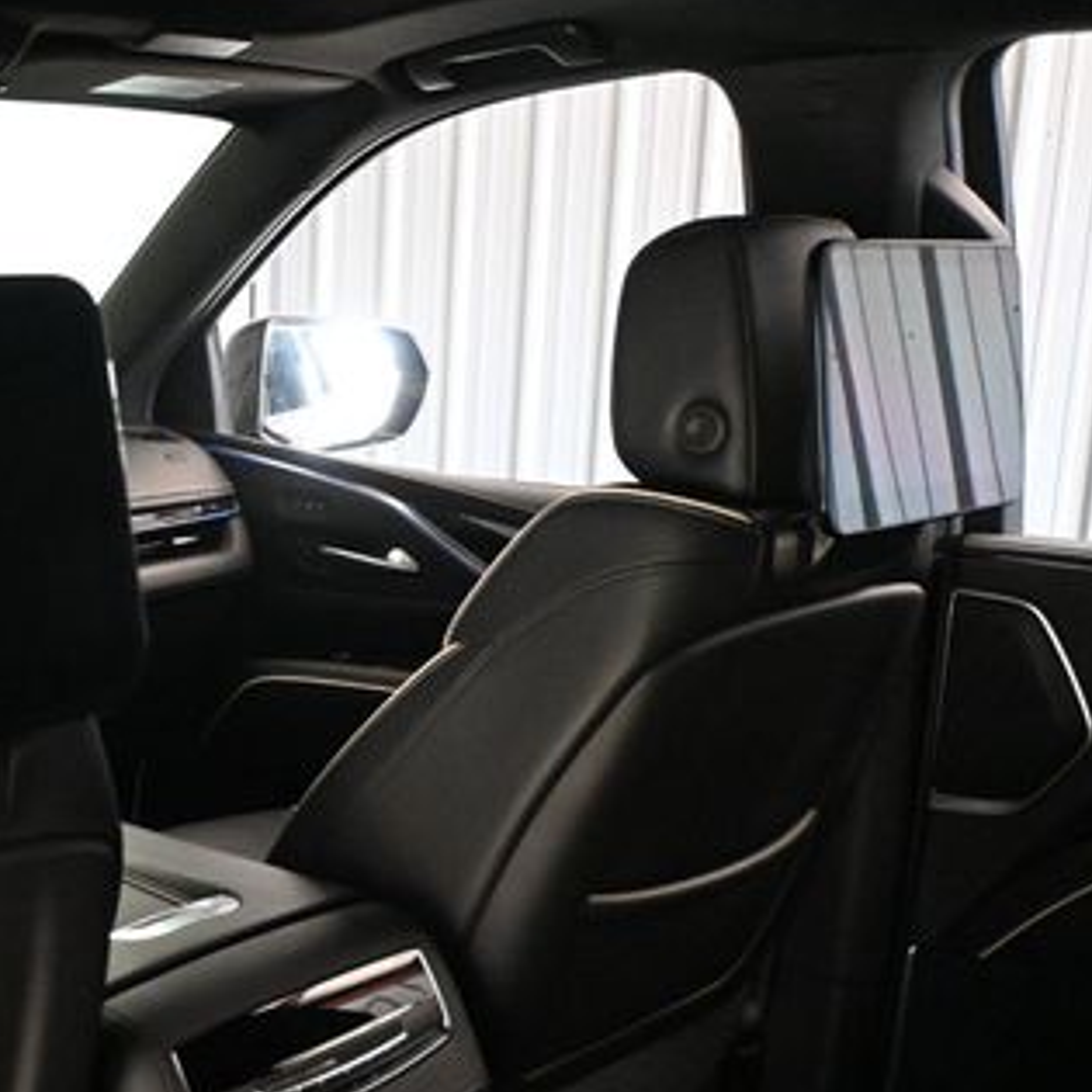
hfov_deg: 32.5
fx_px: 1800
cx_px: 159
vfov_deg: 33.7
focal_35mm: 50
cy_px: 638
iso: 8000
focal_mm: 19.5
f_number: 3.8
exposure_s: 1/60
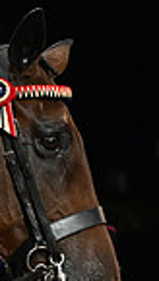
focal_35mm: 511
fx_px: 3815
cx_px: -341
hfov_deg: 2.4
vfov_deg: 4.2
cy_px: 108
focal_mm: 122
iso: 6400
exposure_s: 1/640
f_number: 5
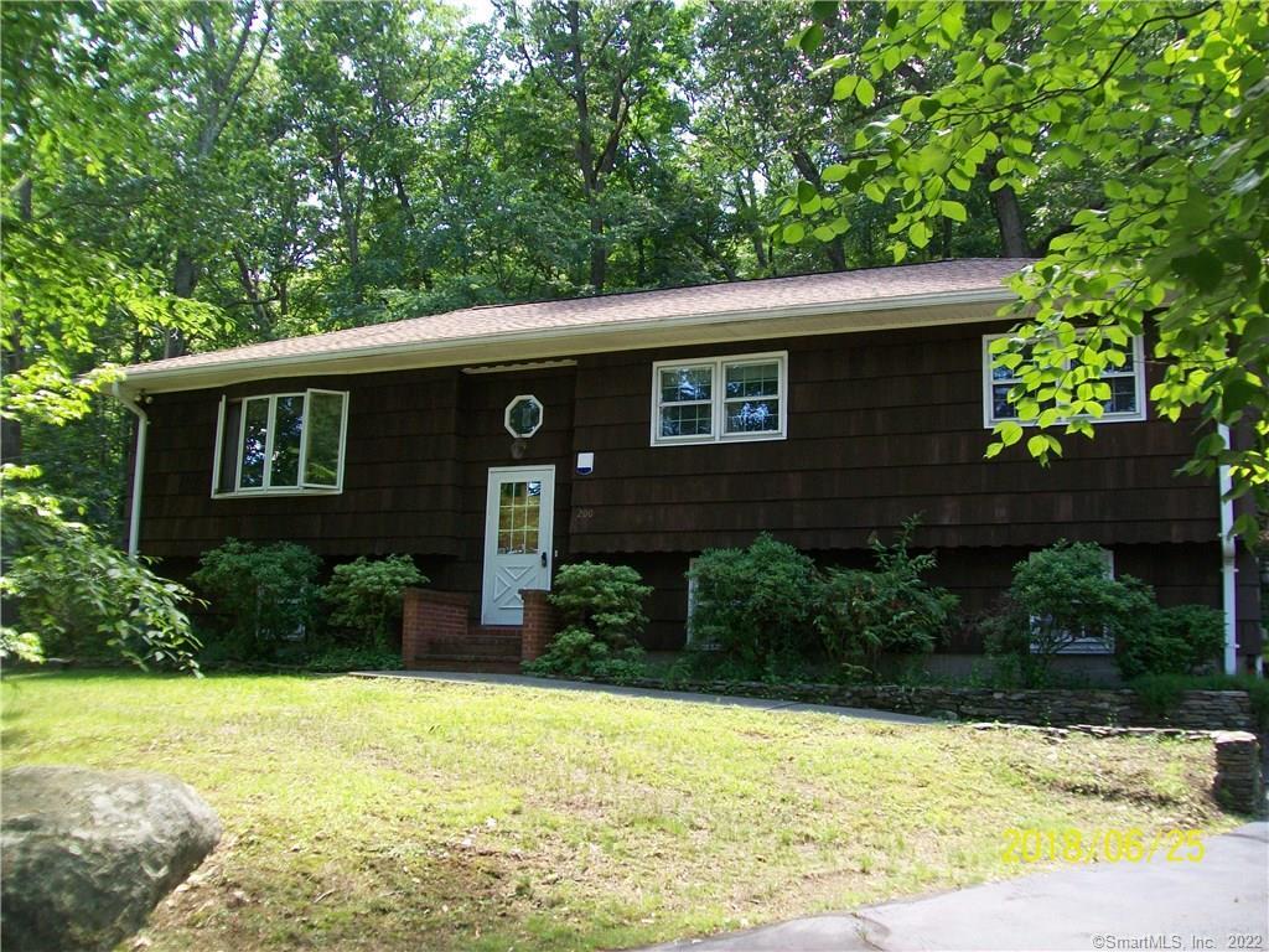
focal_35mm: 36
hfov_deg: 51.4
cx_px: 634
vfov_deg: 39.7
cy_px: 476
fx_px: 1320
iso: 64
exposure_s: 1/60
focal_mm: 6
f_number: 2.7
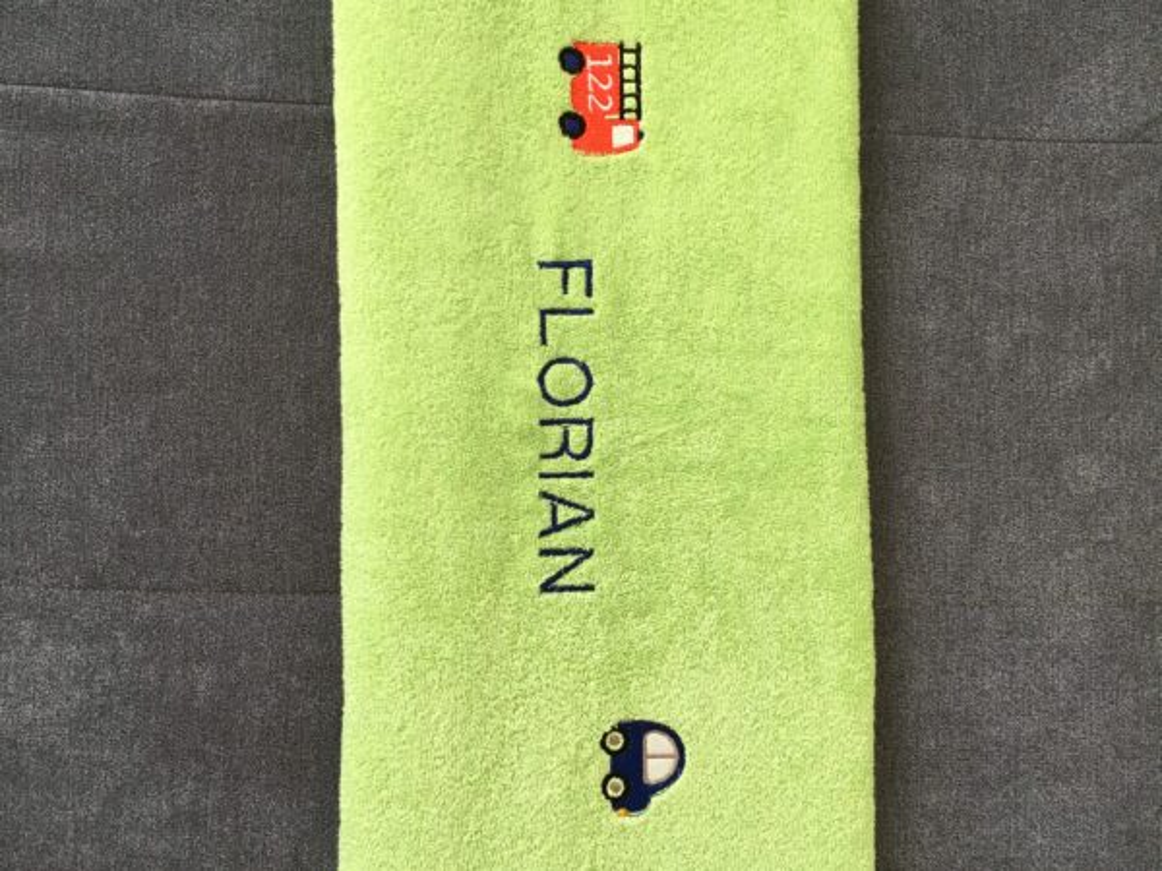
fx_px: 973
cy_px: 436
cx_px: 581
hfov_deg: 61.7
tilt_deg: -83.3
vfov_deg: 48.2
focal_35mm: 29
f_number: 2.2
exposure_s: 1/33
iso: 50
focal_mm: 4.15
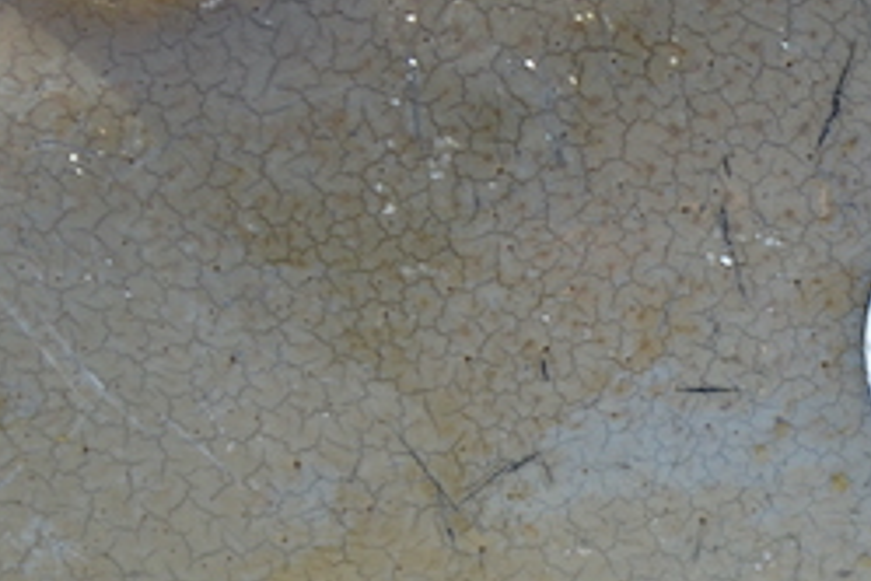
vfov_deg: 5.2
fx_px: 6401
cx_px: 1021
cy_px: 248
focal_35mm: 265
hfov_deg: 7.7
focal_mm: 55
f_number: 6.3
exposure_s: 1/160
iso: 200
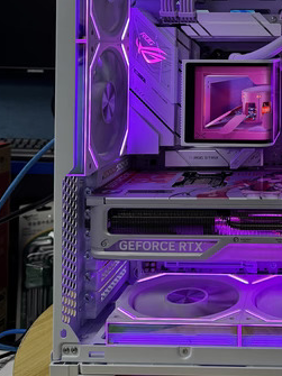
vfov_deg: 32.9
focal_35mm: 55
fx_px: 598
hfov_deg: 25.1
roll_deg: -1.2
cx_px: 293
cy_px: 26
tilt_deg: +1.7
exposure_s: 1/100
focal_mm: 6.76
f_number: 1.78
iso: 200
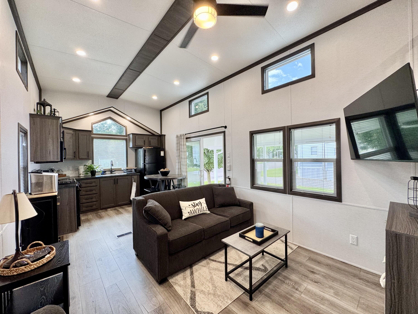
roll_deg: +0.8
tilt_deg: -0.5
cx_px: 209
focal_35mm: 14
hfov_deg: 102.1
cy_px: 157
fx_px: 169
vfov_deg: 85.7
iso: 125
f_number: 2.2
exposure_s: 1/120
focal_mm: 2.22
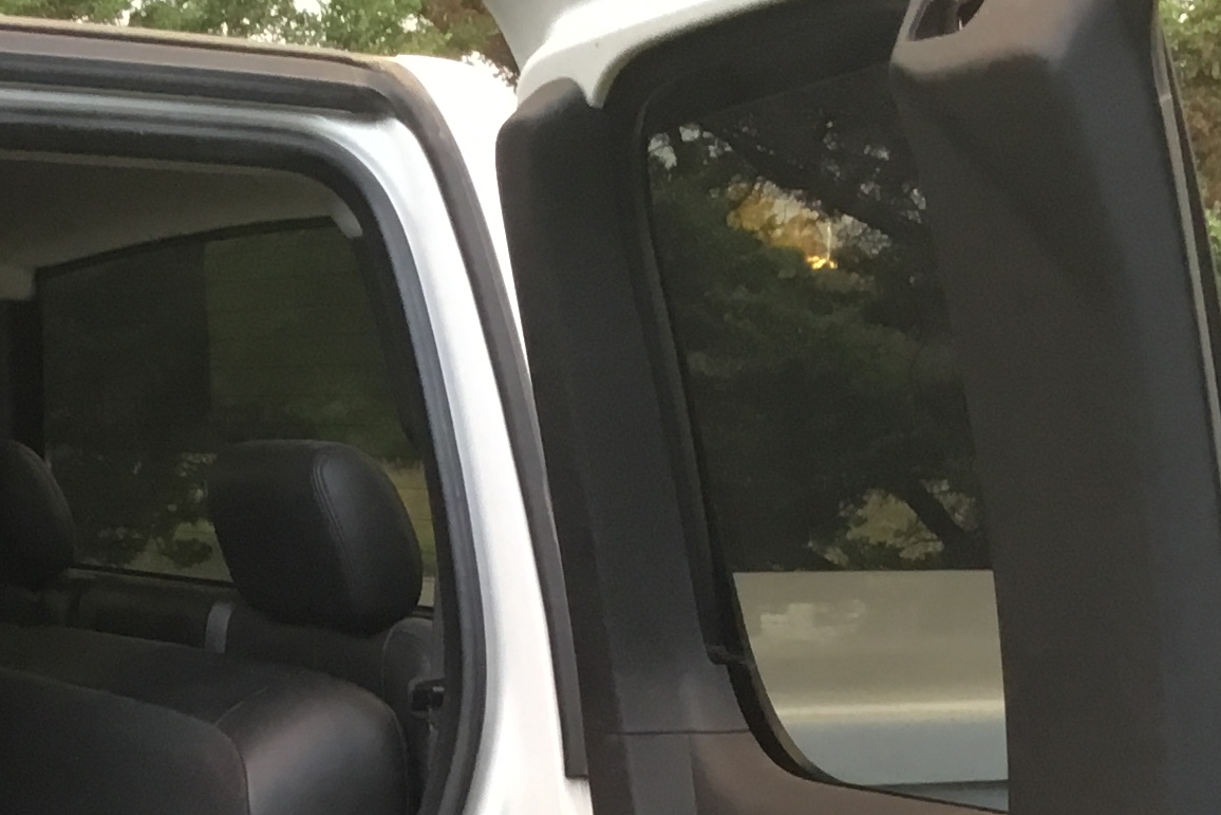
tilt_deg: -12.5
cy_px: 1185
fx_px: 3087
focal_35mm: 91
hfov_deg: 22.0
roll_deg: -1.4
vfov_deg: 14.2
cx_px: 219
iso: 80
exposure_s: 1/33
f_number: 2.4
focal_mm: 3.3
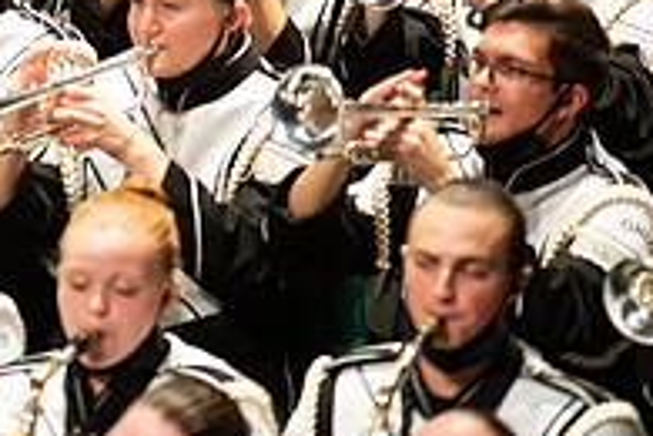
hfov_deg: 2.3
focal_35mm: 891
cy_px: -101
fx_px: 16160
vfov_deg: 1.5
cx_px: -161
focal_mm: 300
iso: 3200
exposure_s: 1/500
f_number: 2.8
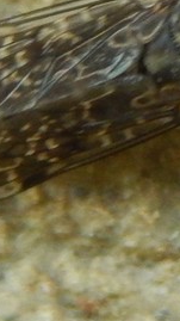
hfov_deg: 2.7
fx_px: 3850
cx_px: 158
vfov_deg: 4.8
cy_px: 43
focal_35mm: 453
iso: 400
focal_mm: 23.4
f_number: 4.8
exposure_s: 1/100
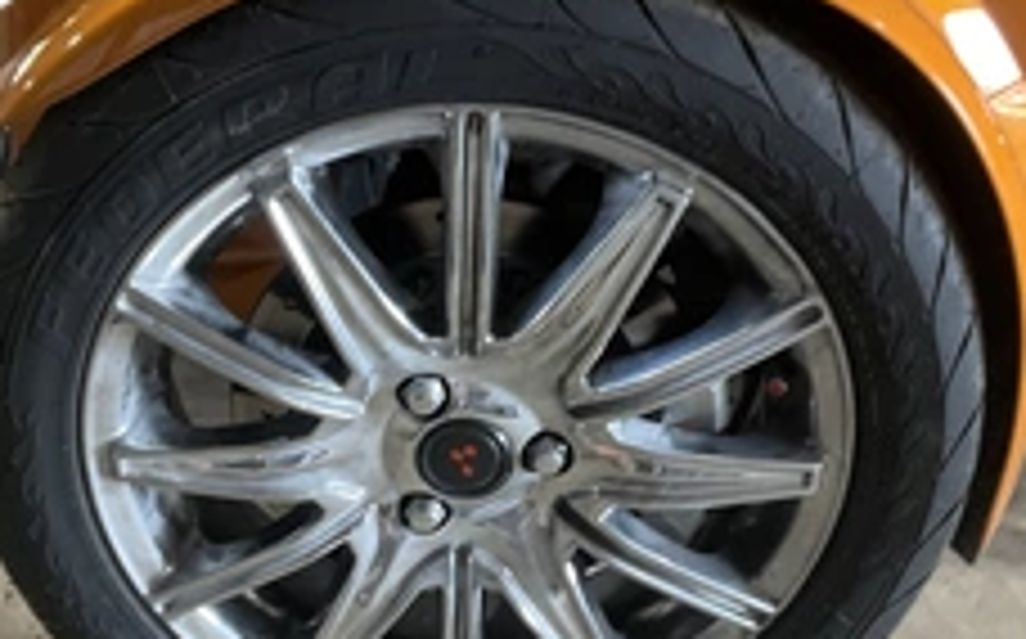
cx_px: 423
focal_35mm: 54
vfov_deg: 23.8
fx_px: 1508
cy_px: 428
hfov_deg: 37.5
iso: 125
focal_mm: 3
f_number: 1.8
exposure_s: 1/60
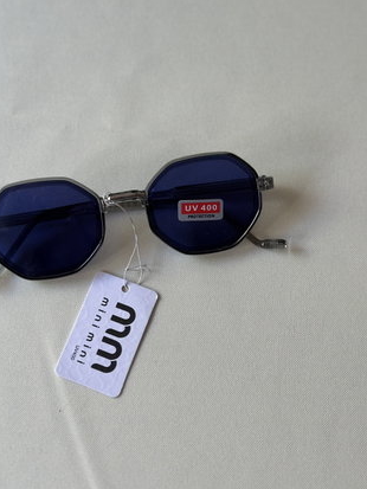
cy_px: 200
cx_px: 150
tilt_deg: -69.0
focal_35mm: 62
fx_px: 876
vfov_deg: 31.1
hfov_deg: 23.6
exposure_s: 1/121
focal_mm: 6.86
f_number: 1.78
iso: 100
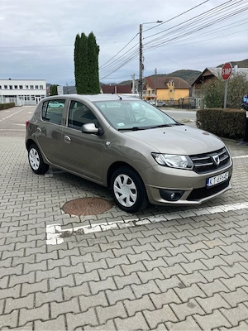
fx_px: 267
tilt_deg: -12.9
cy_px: 166
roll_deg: +1.2
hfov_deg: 49.7
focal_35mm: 28
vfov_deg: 63.4
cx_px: 124
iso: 32
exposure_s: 1/426
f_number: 1.8
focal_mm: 3.99
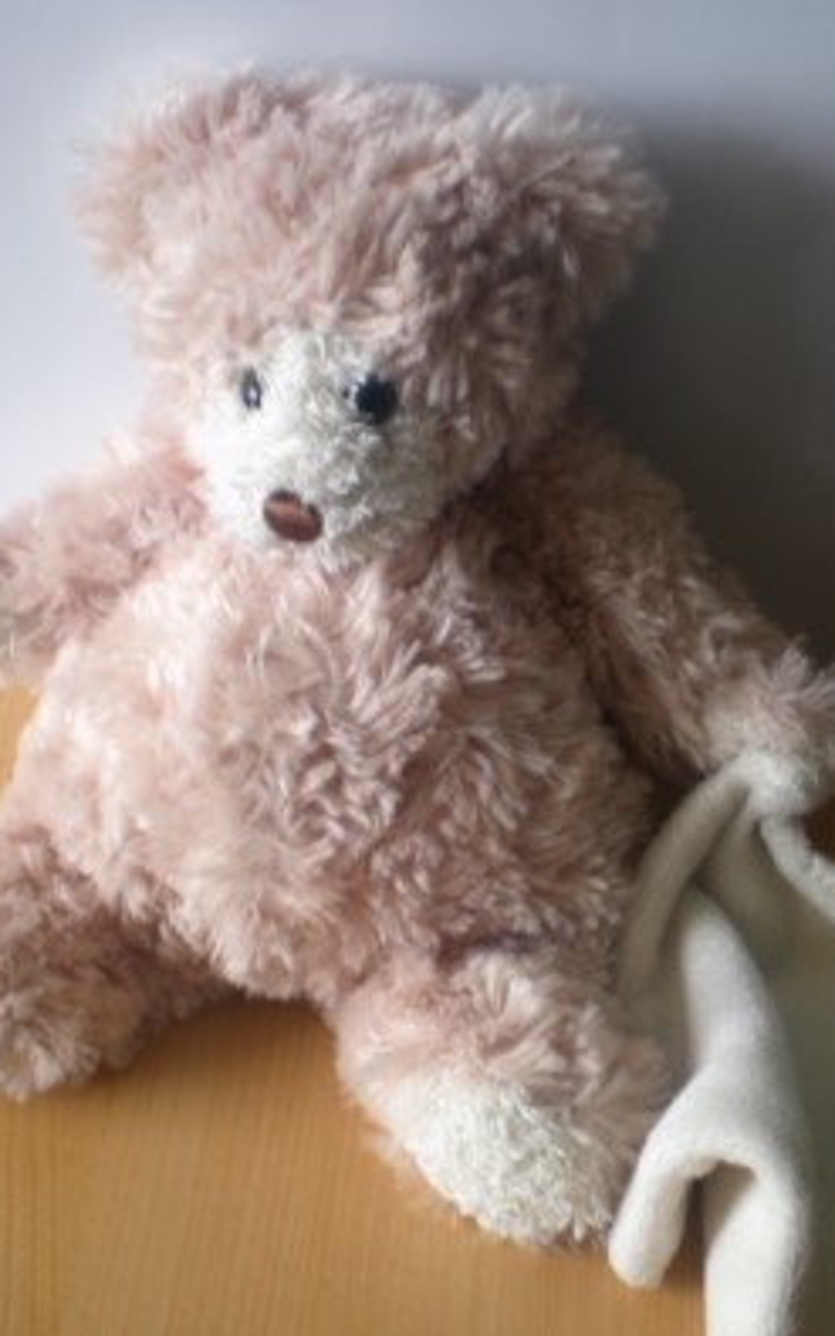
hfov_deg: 24.4
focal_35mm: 53
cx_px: 463
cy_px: 771
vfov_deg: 38.1
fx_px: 1929
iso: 64
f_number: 3.1
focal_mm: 6.3
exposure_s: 1/12.6
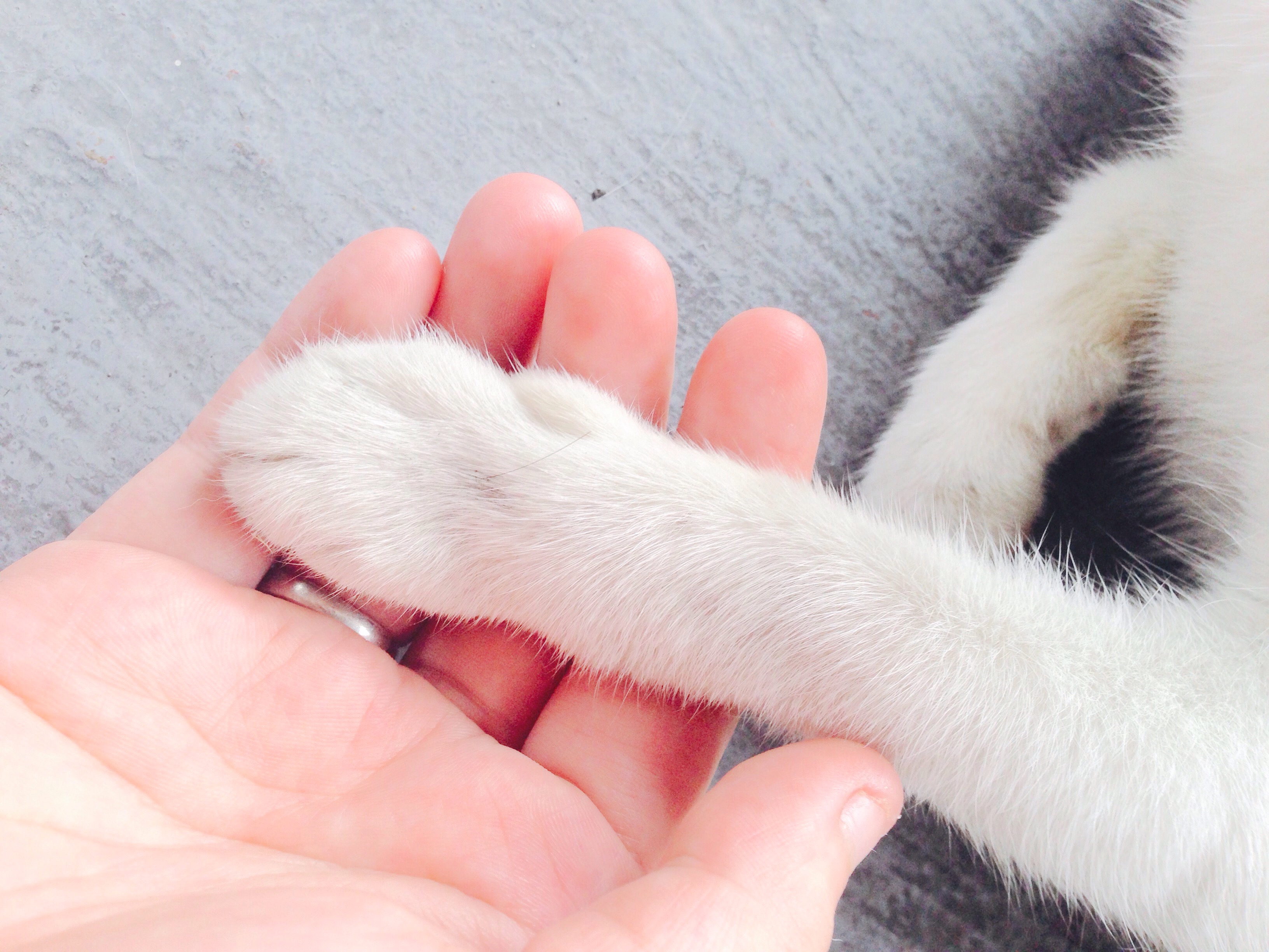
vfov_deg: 42.9
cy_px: 476
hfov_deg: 55.4
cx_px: 634
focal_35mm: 33
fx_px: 1210
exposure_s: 1/120
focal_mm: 4.12
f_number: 2.4
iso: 64
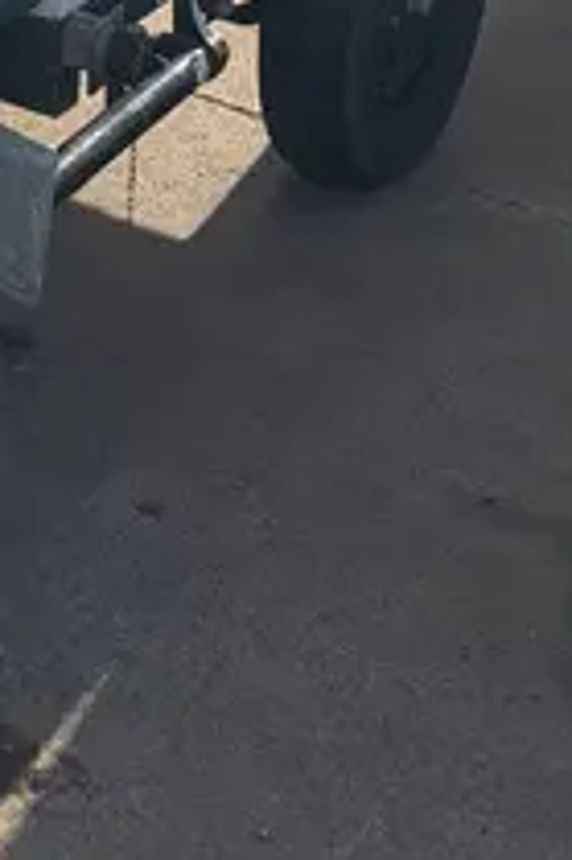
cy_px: -549
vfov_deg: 18.2
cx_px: -58
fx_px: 2268
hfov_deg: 14.1
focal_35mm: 95
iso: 50
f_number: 1.6
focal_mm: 5.96
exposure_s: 1/4255
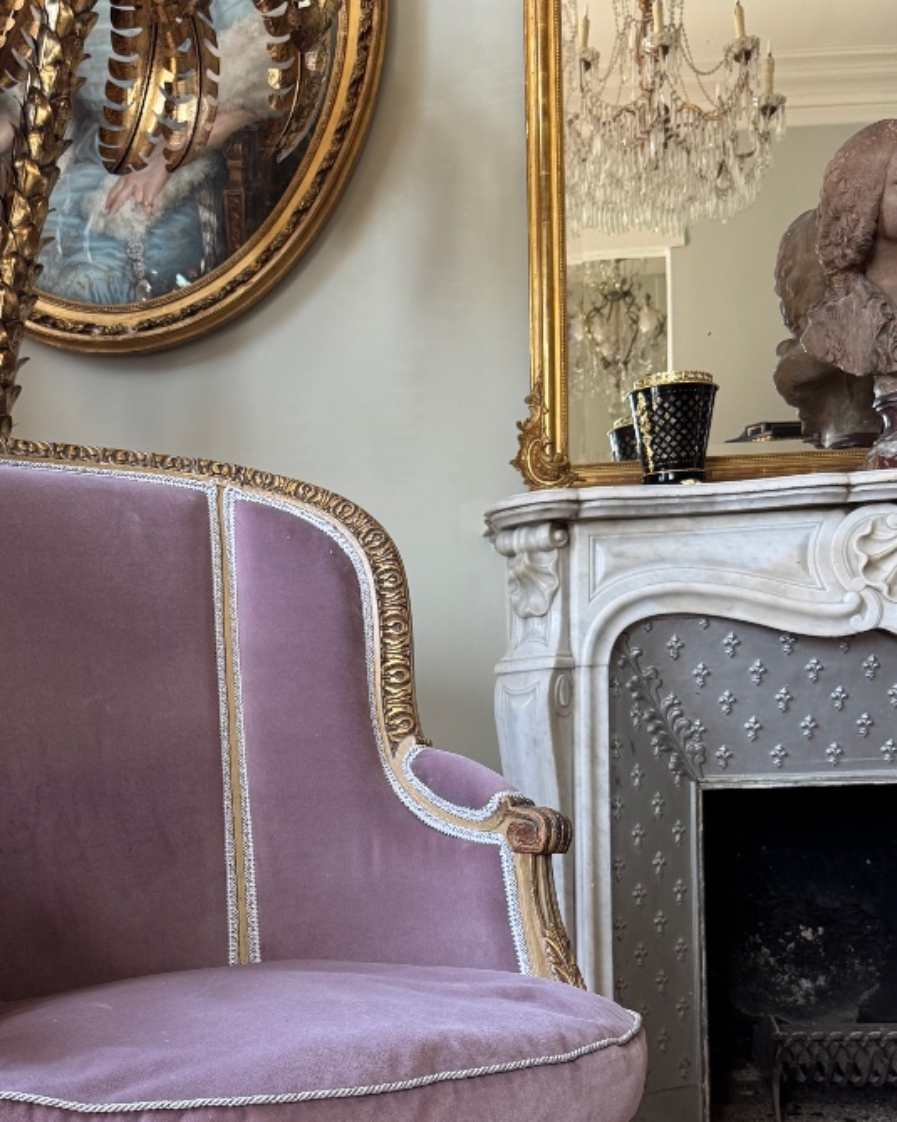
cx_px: 263
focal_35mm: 42
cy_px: 817
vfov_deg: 42.7
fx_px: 1394
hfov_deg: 35.1
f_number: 1.78
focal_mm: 6.76
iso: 200
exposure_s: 1/121
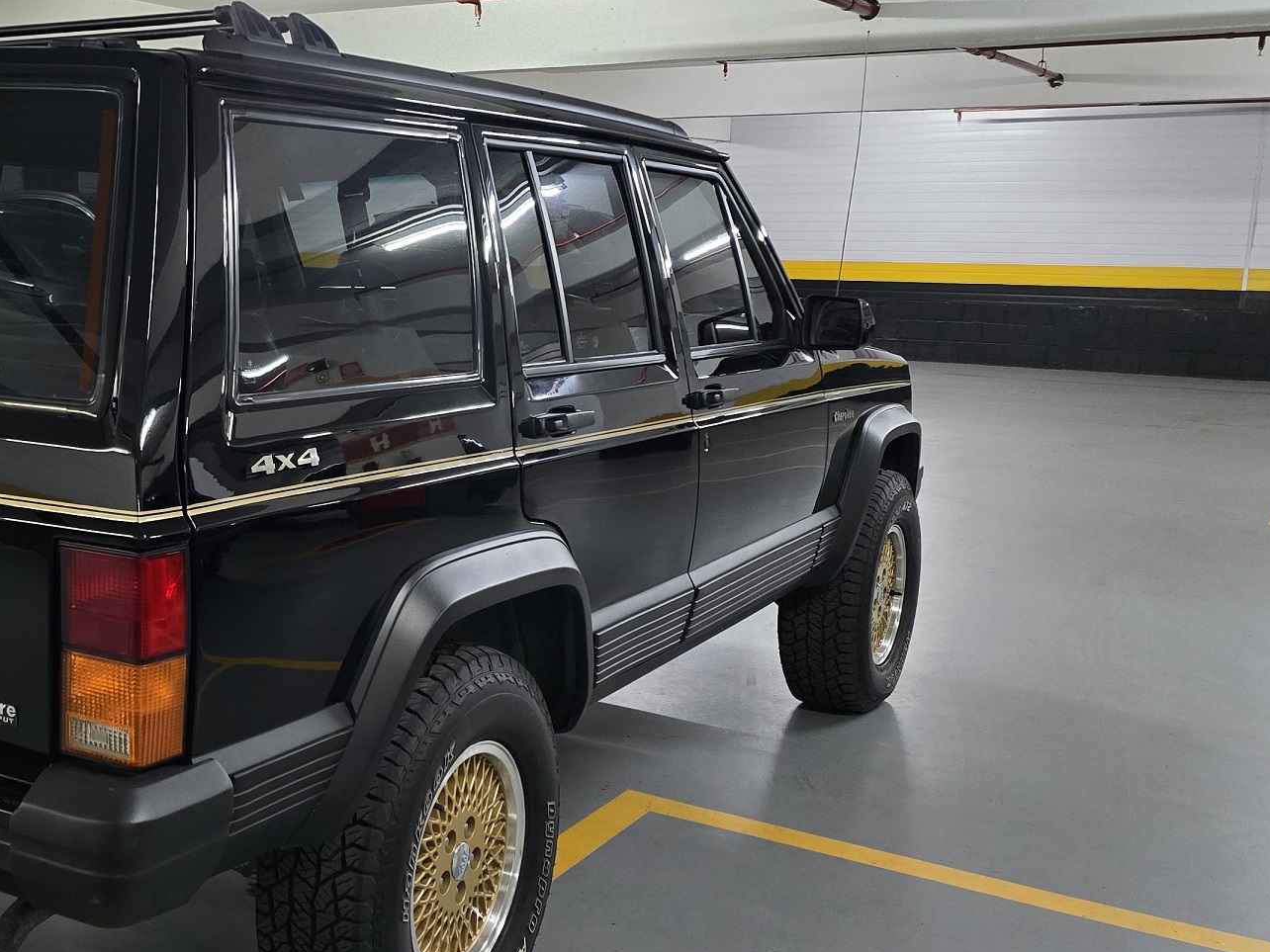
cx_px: 204
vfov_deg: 33.6
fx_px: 1578
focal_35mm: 43
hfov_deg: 41.4
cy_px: 524
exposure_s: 1/40
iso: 1600
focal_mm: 6.3
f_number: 1.7
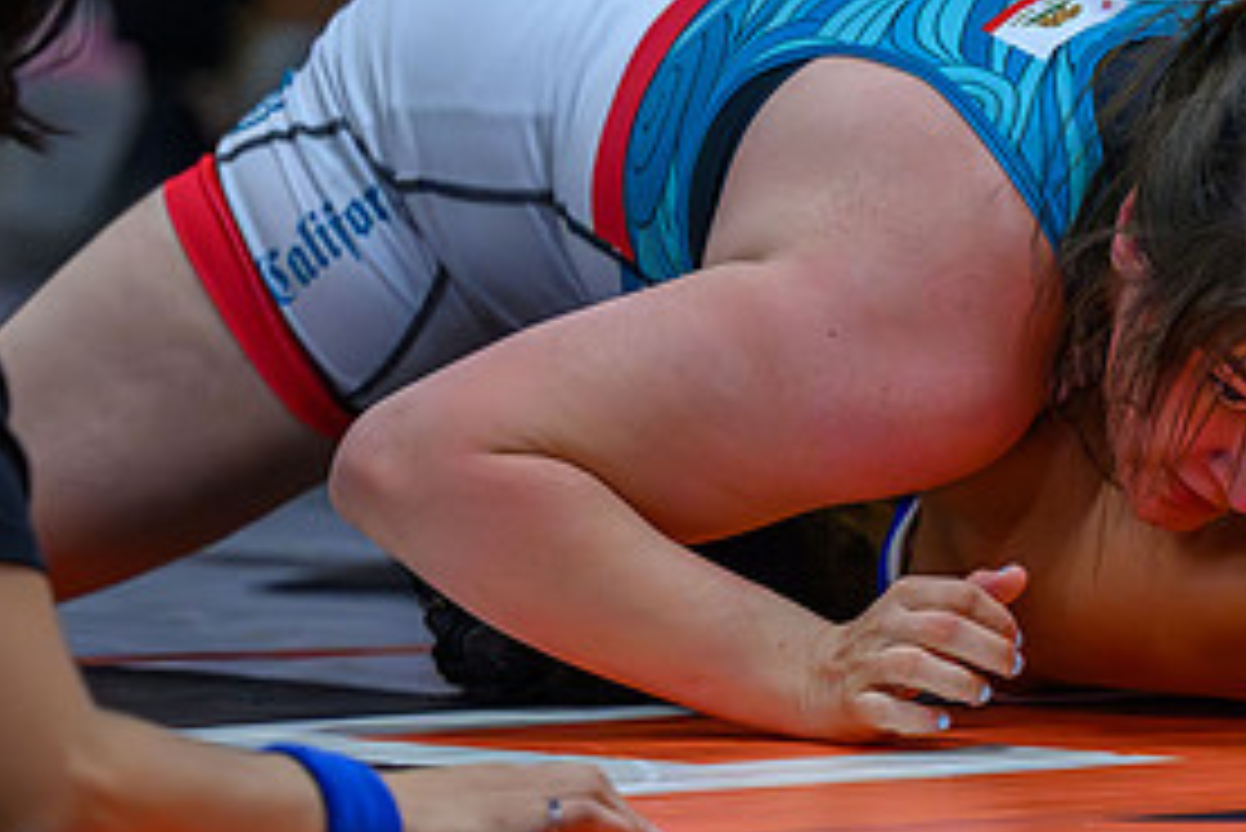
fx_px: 17625
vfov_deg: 2.7
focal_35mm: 509
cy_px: 699
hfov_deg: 4.0
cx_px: 1217
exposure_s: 1/800
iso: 10000
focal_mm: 165
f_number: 3.2
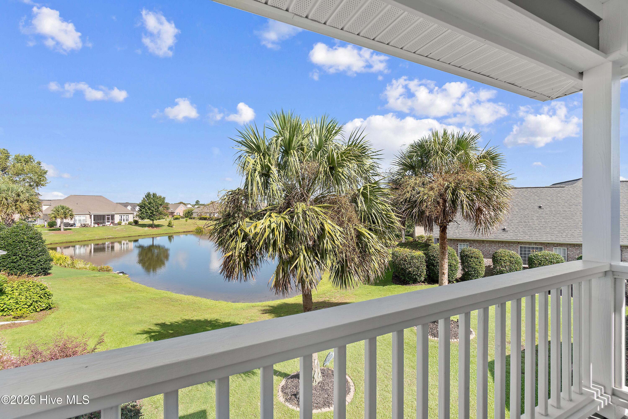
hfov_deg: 100.4
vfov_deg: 77.3
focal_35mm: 15
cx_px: 314
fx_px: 262
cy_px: 210
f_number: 5.6
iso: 100
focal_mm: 10
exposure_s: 1/125
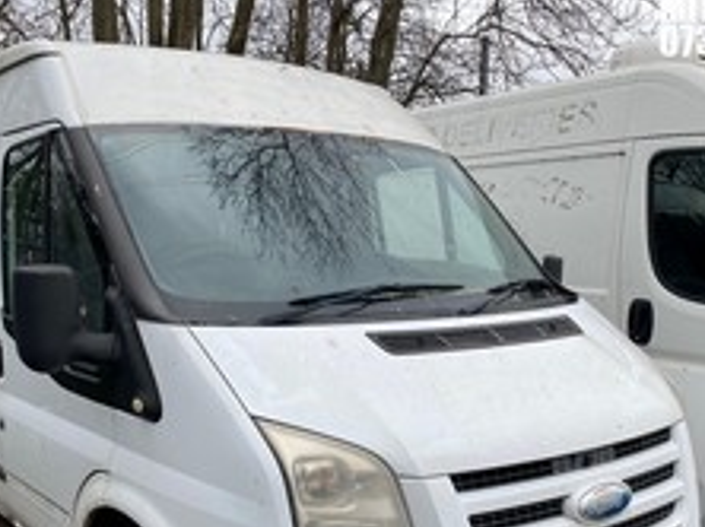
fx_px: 834
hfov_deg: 45.8
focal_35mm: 41
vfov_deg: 34.3
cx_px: 330
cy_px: 397
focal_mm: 4.25
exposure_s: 1/630
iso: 32
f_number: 1.8
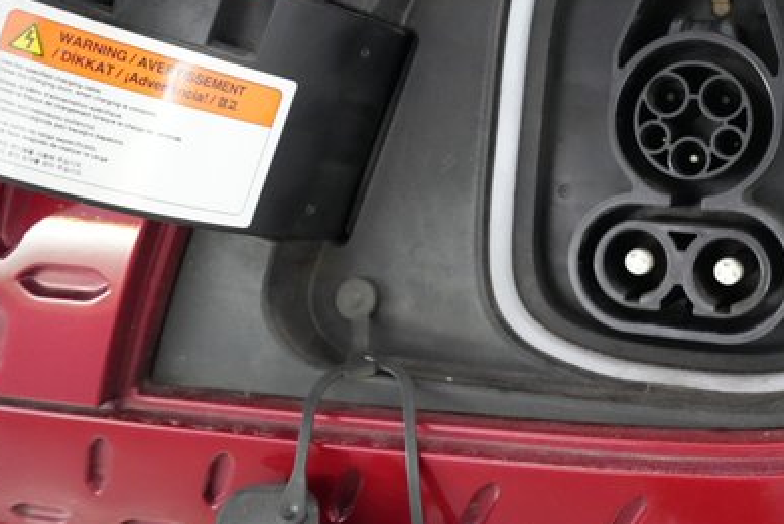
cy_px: 145
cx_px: 615
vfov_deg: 28.9
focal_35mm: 46
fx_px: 1002
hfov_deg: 41.1
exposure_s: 1/125
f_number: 4.5
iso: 10000
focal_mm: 28
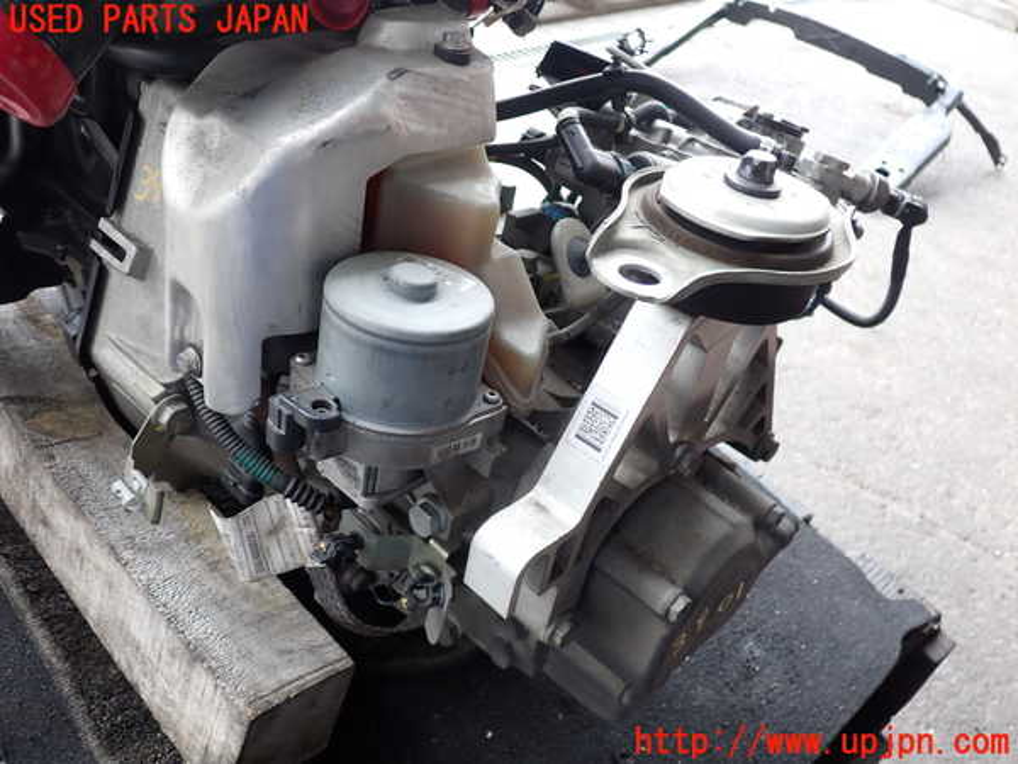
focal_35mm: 30
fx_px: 882
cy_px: 382
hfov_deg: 60.0
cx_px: 509
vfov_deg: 46.8
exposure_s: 1/60
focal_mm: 5.4
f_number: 2.3
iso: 160
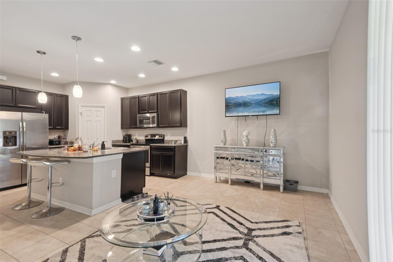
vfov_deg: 73.7
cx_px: 196
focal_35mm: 16
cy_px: 131
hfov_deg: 96.7
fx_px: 175
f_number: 8
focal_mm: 16
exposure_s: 1/5
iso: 400
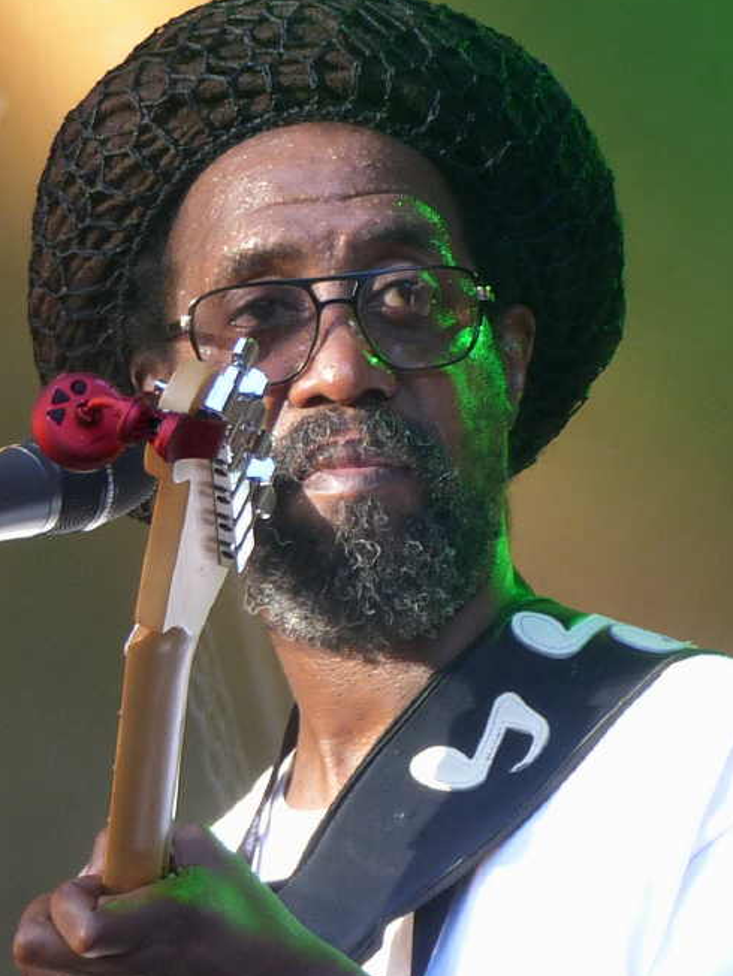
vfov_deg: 8.9
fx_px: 6266
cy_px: 535
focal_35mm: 222
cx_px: 439
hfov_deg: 6.7
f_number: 2.8
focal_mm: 26.1
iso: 100
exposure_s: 1/80
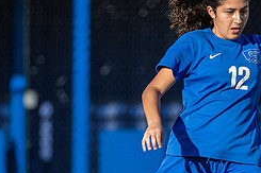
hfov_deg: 2.1
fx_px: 6984
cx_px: 173
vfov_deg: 1.4
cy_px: 132
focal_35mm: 964
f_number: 4
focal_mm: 310
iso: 220
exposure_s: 1/1000
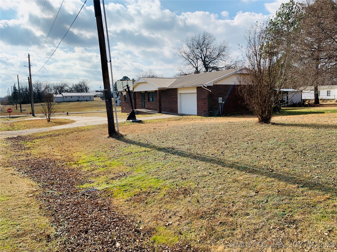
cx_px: 168
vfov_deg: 53.1
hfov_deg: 67.3
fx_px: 253
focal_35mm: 26
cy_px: 126
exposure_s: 1/2915
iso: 25
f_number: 1.8
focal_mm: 4.25
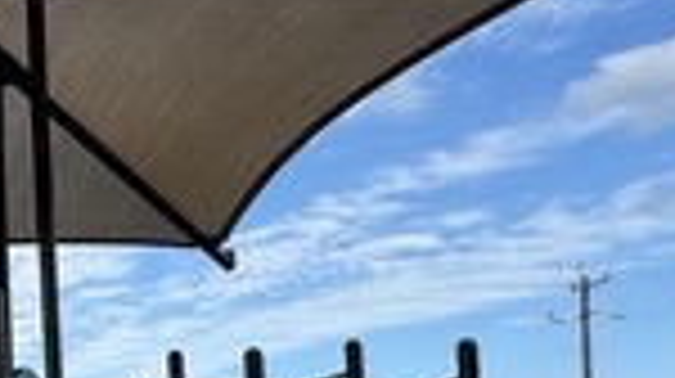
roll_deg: +1.5
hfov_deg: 23.5
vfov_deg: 17.2
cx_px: -418
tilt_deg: +2.4
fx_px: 1162
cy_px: 513
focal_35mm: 65
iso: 50
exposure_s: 1/932
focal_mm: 2.22
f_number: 2.2
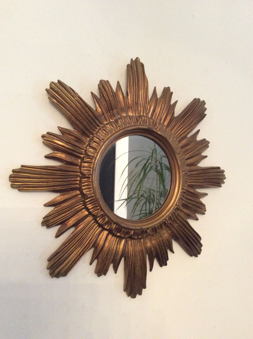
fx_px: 313
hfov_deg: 44.1
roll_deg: -0.8
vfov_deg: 56.9
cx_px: 126
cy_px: 170
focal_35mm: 32
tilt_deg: +1.1
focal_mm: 3.3
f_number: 2.4
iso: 320
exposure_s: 1/17
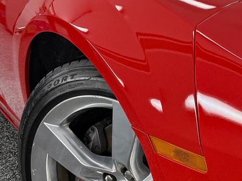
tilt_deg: -21.0
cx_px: 279
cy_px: 99
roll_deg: -0.1
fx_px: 573
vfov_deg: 18.0
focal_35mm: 82
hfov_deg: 22.3
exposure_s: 1/191
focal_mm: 6.76
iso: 64
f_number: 1.78
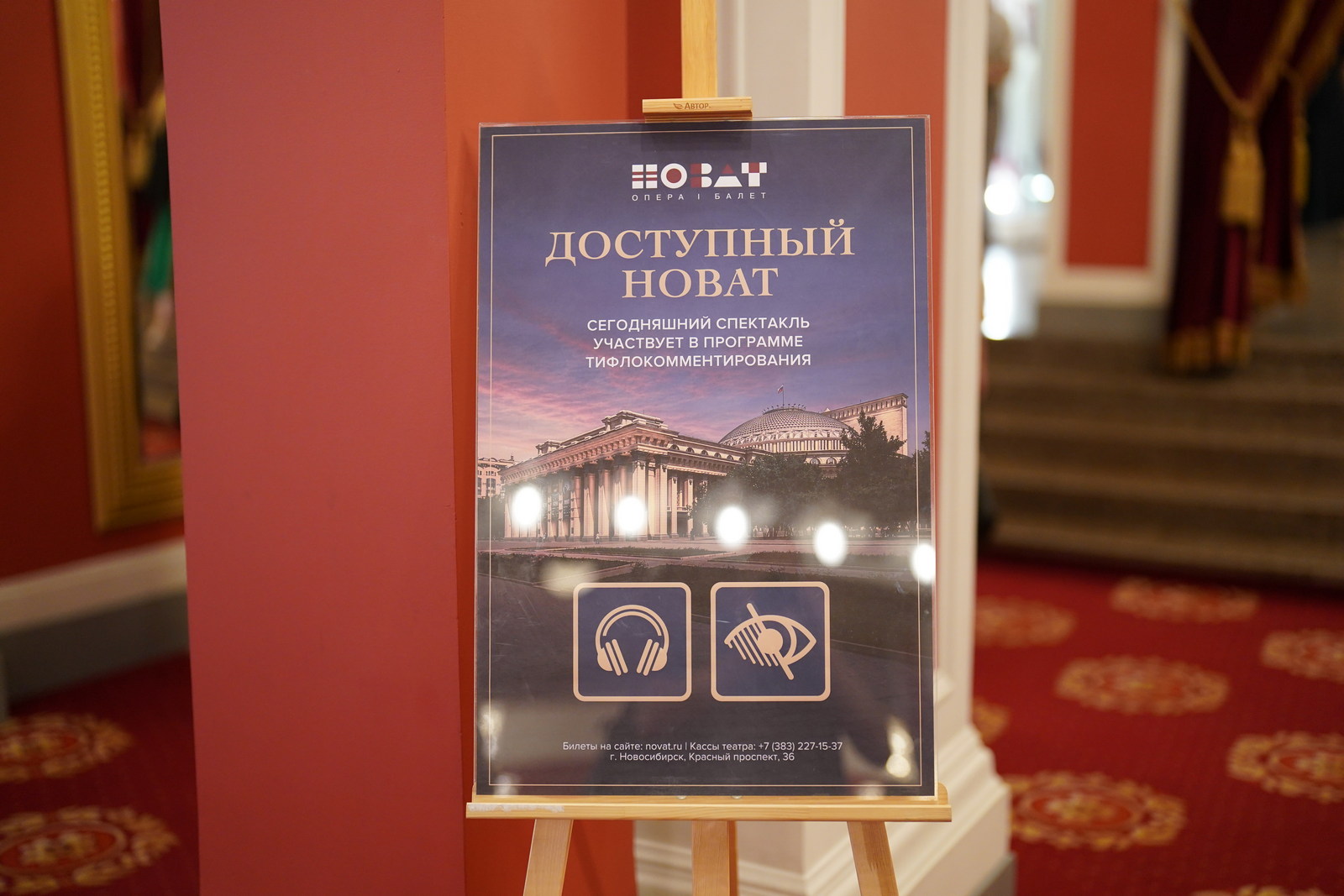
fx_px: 1867
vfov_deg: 27.0
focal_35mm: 50
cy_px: 448
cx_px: 672
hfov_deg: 39.6
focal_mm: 50
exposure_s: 1/320
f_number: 1.2
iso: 1600
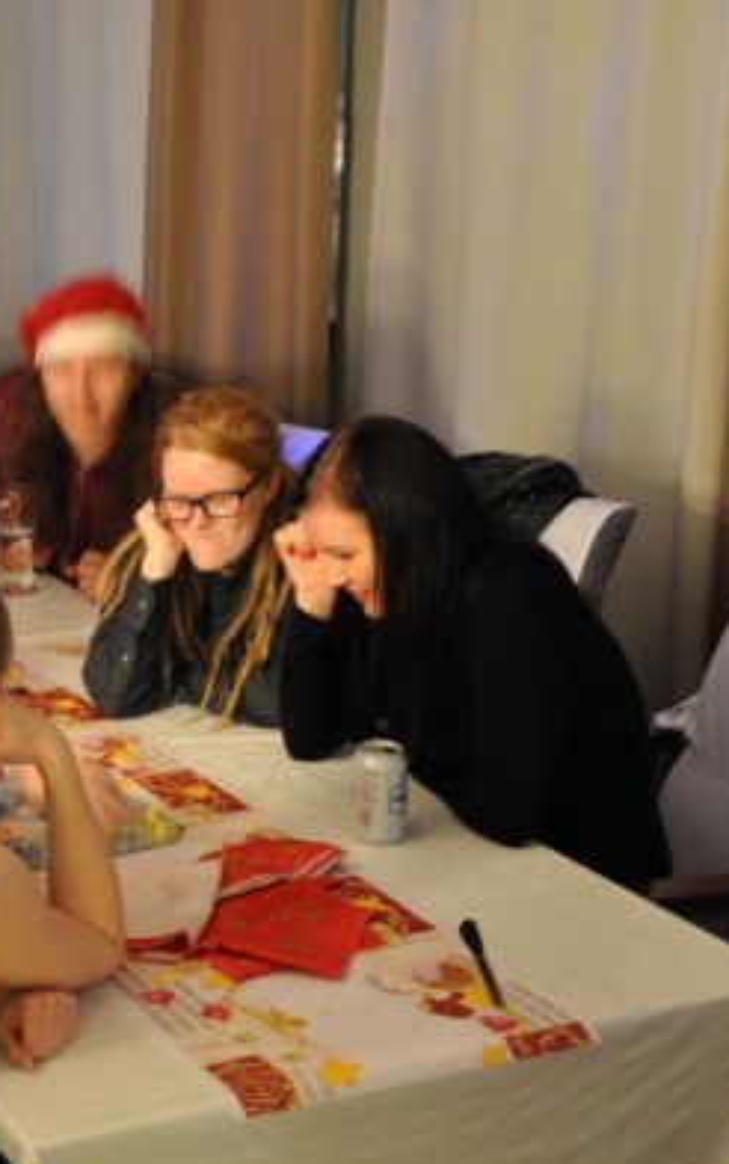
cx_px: -98
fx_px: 2223
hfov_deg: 17.9
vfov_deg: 29.4
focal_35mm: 70
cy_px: 588
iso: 1600
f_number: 4.2
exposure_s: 1/3
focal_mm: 30
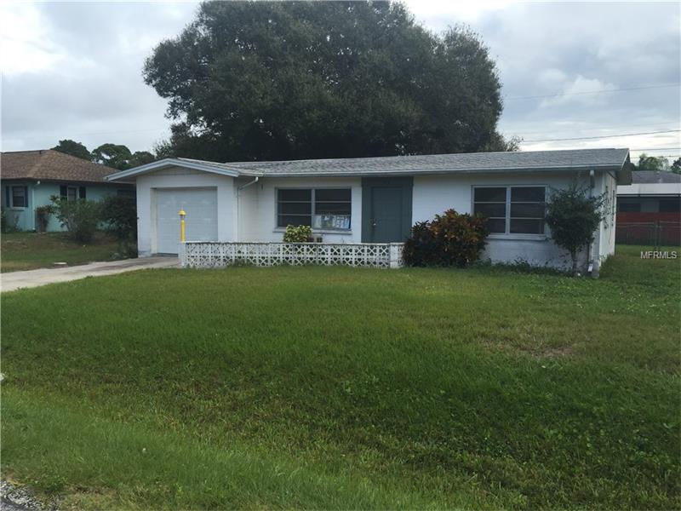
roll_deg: -1.6
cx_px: 340
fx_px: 571
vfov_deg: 48.2
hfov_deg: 61.7
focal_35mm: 29
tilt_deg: -2.6
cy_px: 256
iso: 32
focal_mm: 4.15
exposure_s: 1/760
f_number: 2.2
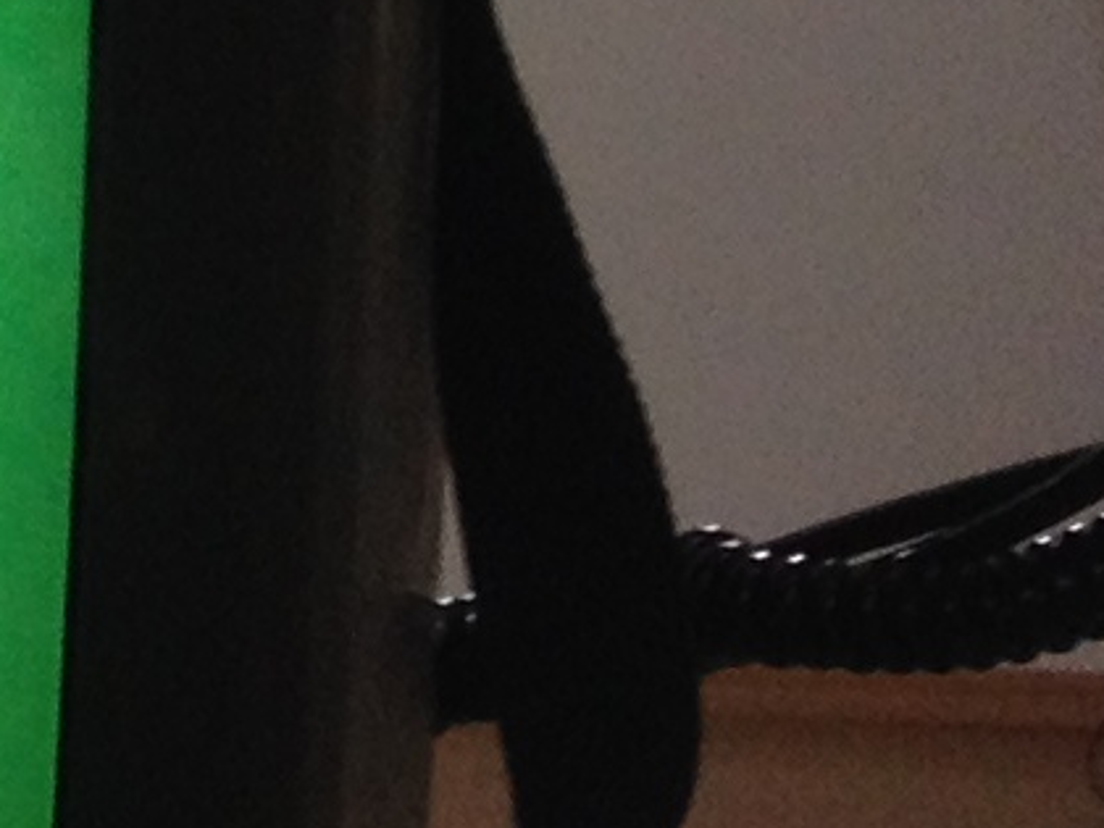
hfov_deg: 6.4
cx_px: -2668
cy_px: -1404
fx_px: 8675
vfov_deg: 5.2
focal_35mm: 272
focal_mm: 4.28
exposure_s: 1/60
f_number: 2.4
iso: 64
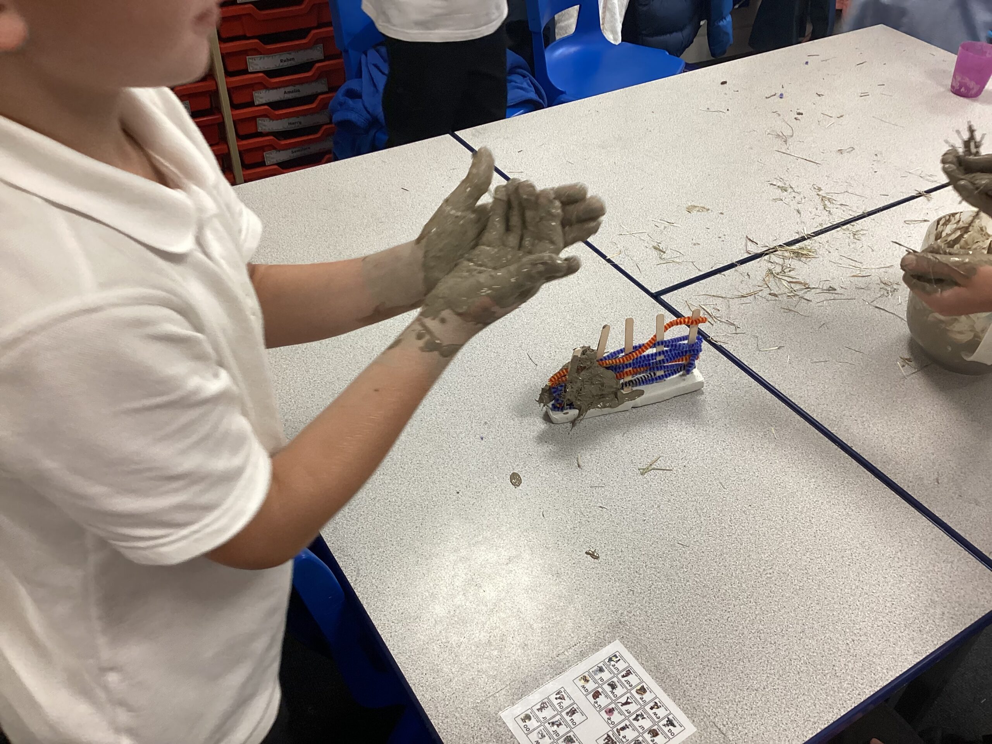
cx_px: 496
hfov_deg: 58.4
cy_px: 372
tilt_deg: -40.8
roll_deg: -2.2
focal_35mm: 31
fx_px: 888
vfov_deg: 45.4
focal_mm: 3.3
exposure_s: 1/60
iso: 125
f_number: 2.4
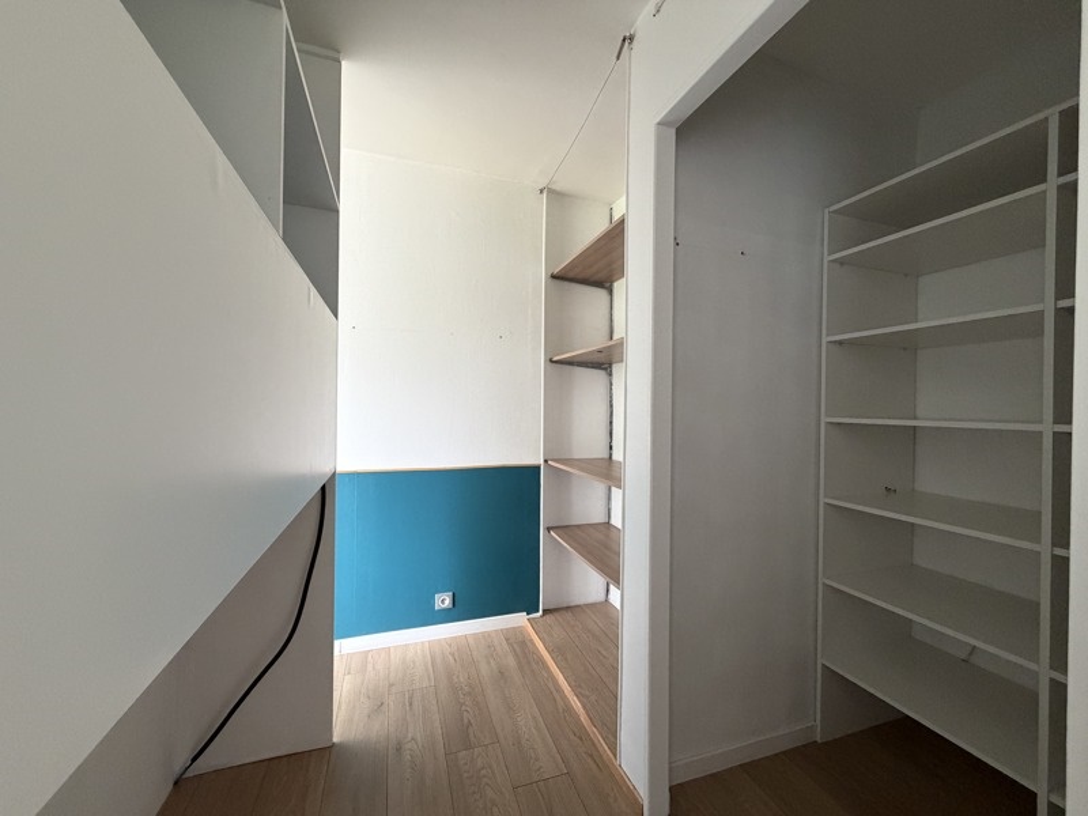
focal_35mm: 14
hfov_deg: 102.1
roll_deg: -0.3
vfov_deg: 85.7
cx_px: 544
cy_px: 408
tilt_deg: +0.2
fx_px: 440
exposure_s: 1/60
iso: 500
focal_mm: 2.22
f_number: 2.2
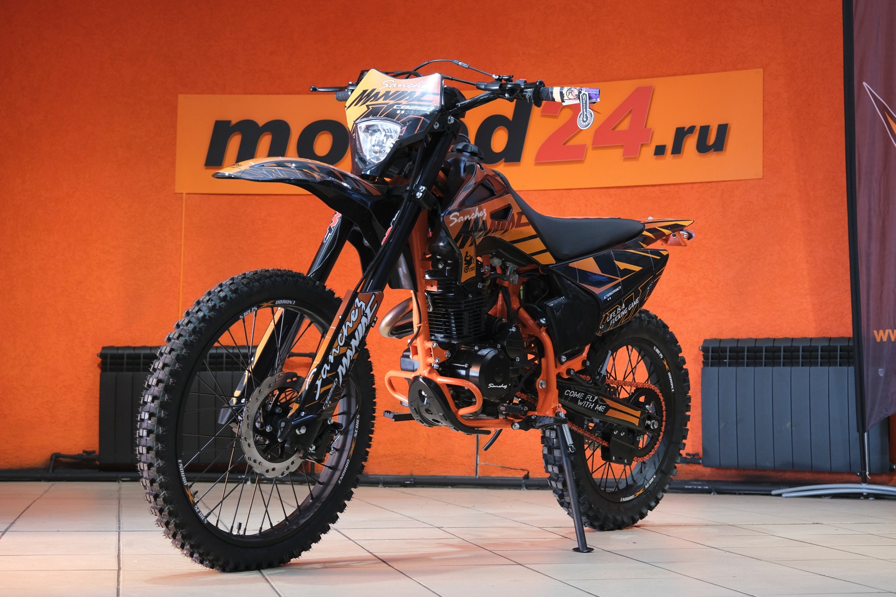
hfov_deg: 36.9
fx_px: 1344
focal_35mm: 54
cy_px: 298
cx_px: 448
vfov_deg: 25.1
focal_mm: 35.8
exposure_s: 1/100
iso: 1250
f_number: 4
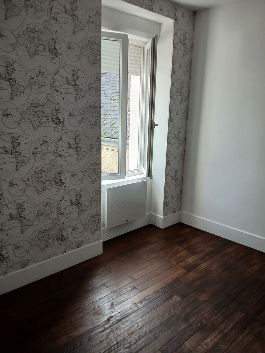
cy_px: 176
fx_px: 265
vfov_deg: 67.3
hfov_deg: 53.1
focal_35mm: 26
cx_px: 132
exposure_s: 1/50
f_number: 1.8
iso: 40
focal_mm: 3.98
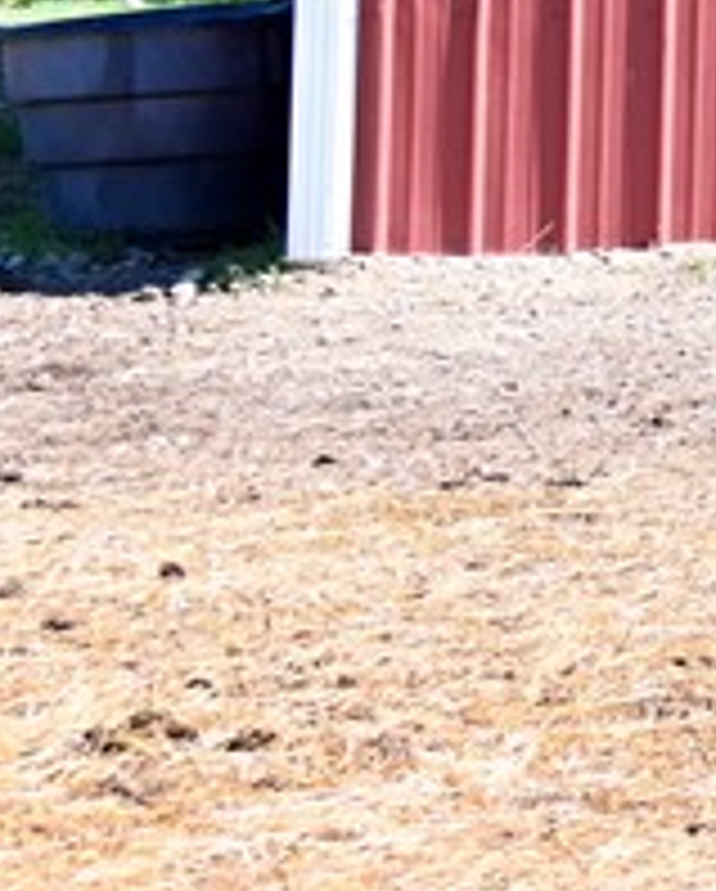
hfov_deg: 7.5
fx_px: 4757
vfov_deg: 10.4
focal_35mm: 180
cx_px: 2229
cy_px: -418
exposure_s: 1/250
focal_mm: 35
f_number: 5.6
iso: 180
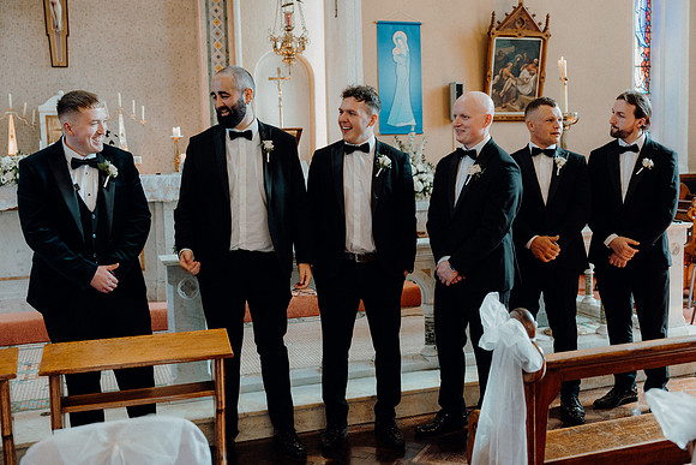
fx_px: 754
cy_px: 232
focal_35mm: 39
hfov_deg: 49.5
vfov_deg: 34.2
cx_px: 348
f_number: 3.2
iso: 2000
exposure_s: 1/200
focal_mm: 39
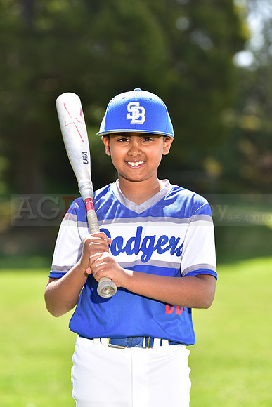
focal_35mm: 155
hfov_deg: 8.9
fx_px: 1755
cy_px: 204
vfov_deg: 13.2
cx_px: 136
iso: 80
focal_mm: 155
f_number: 4.5
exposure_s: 1/200
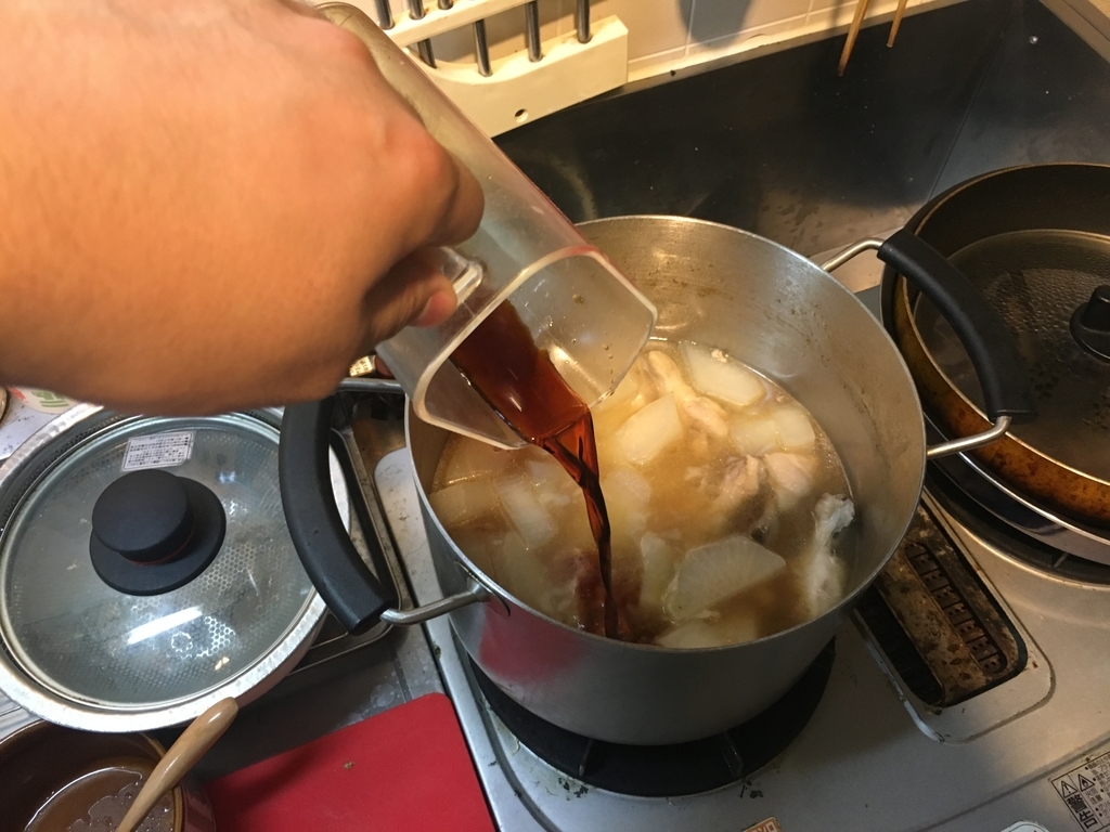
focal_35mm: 29
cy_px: 416
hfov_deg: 61.7
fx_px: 930
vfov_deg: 48.2
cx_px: 555
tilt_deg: -56.7
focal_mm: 4.15
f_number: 2.2
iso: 160
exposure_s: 1/30
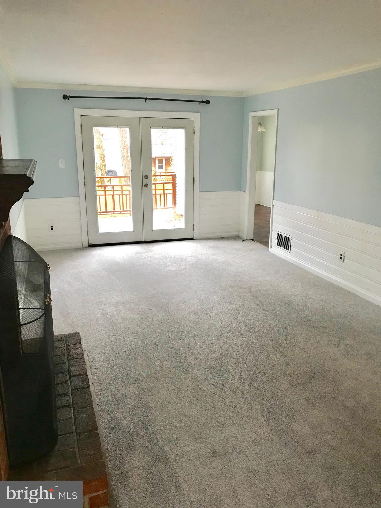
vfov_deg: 63.4
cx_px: 190
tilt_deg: -12.8
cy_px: 254
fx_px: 411
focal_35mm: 28
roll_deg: -0.4
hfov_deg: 49.7
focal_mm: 3.99
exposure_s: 1/15
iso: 40
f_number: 1.8
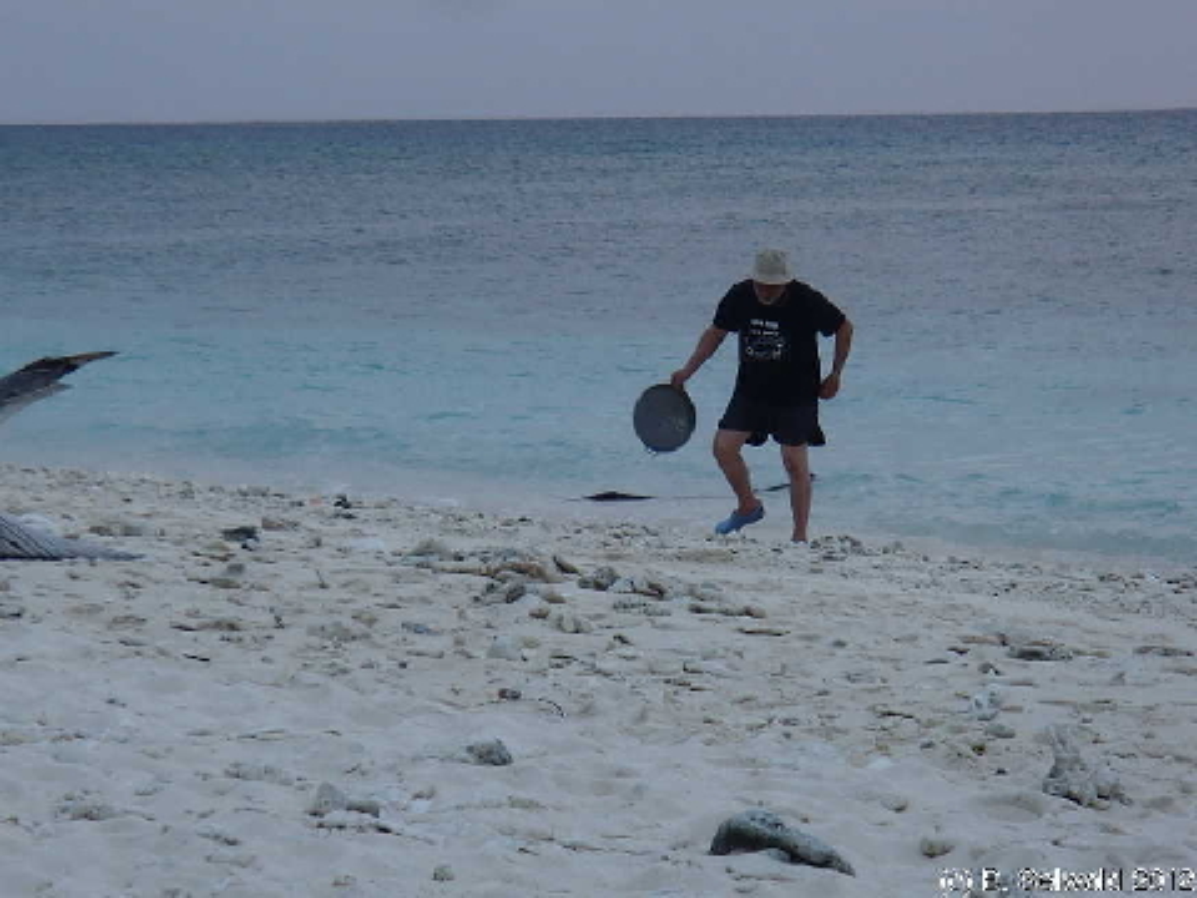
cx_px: 598
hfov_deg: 14.1
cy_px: 449
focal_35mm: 140
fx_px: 4841
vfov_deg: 10.6
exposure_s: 1/80
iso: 400
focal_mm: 25
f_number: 5.9
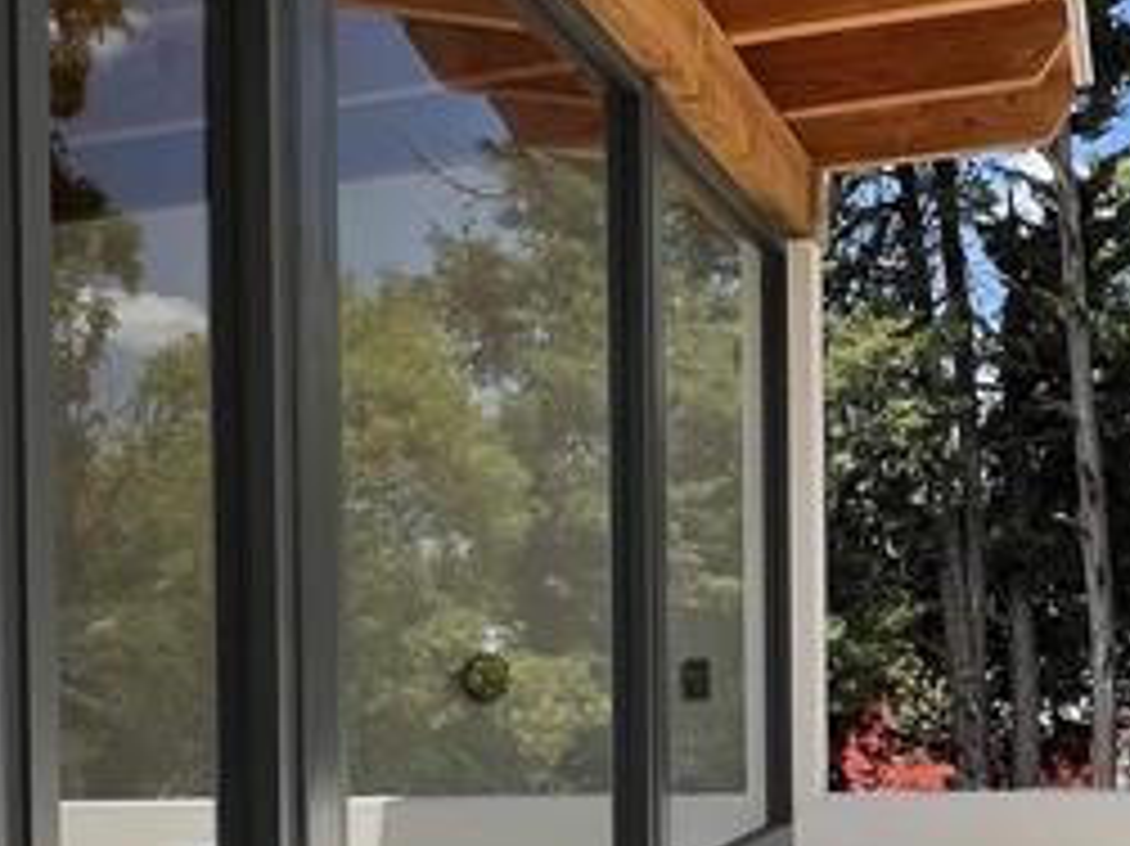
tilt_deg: -1.1
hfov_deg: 33.2
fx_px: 1729
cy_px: 693
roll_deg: -0.1
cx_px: 1130
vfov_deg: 26.9
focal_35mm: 53
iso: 32
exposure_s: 1/1946
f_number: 1.8
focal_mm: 1.57
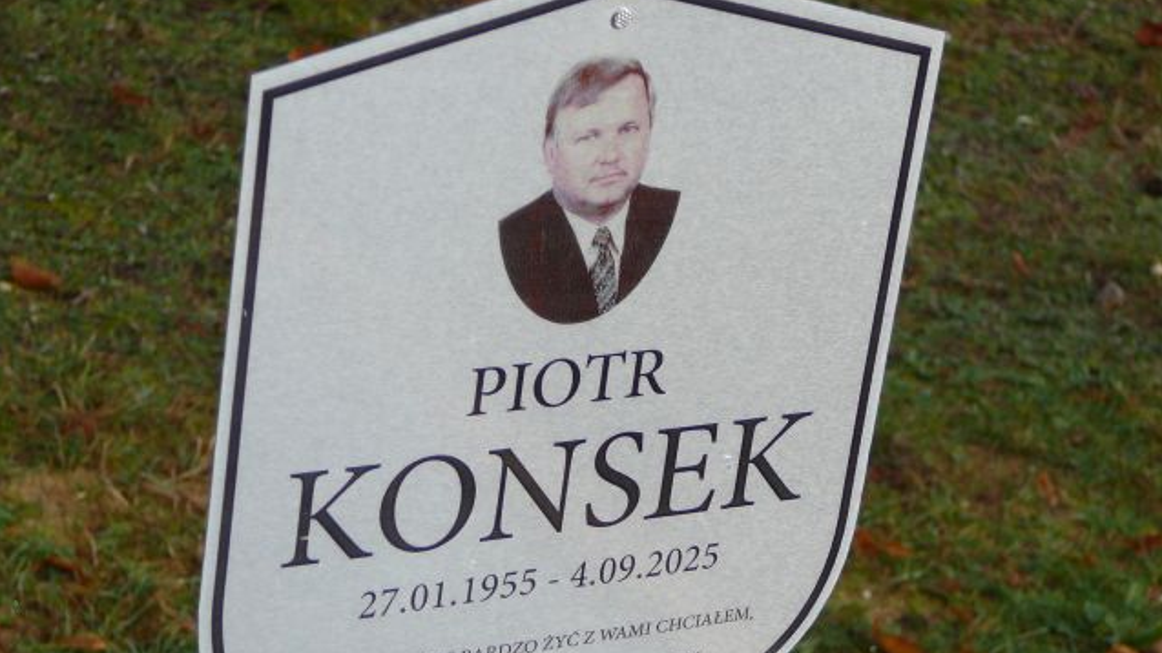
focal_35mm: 115
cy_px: 396
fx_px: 3543
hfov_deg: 18.6
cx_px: 580
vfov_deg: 10.5
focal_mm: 15.6
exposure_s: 1/500
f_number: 3.9
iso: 80
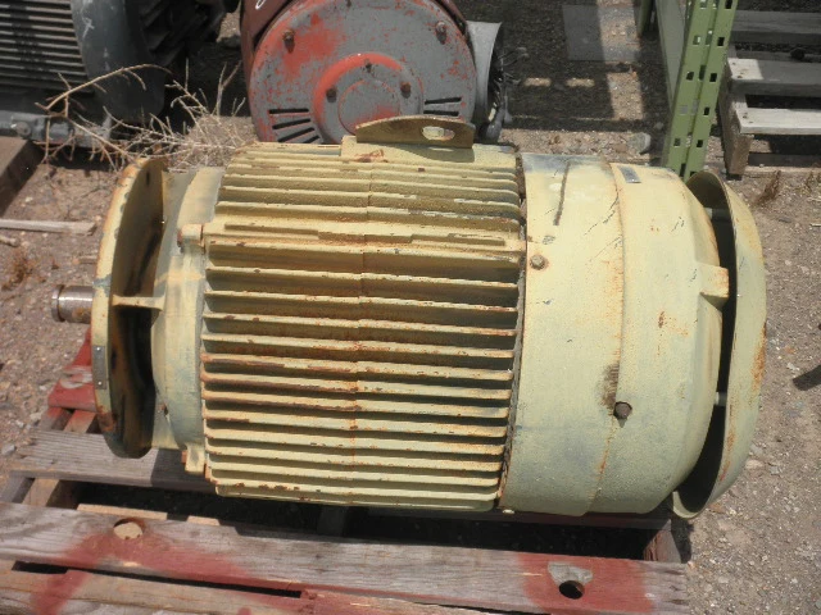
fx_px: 1044
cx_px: 410
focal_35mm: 44
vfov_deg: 32.9
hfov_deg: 42.9
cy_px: 308
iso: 64
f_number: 9.6
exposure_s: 1/160
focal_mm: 7.9
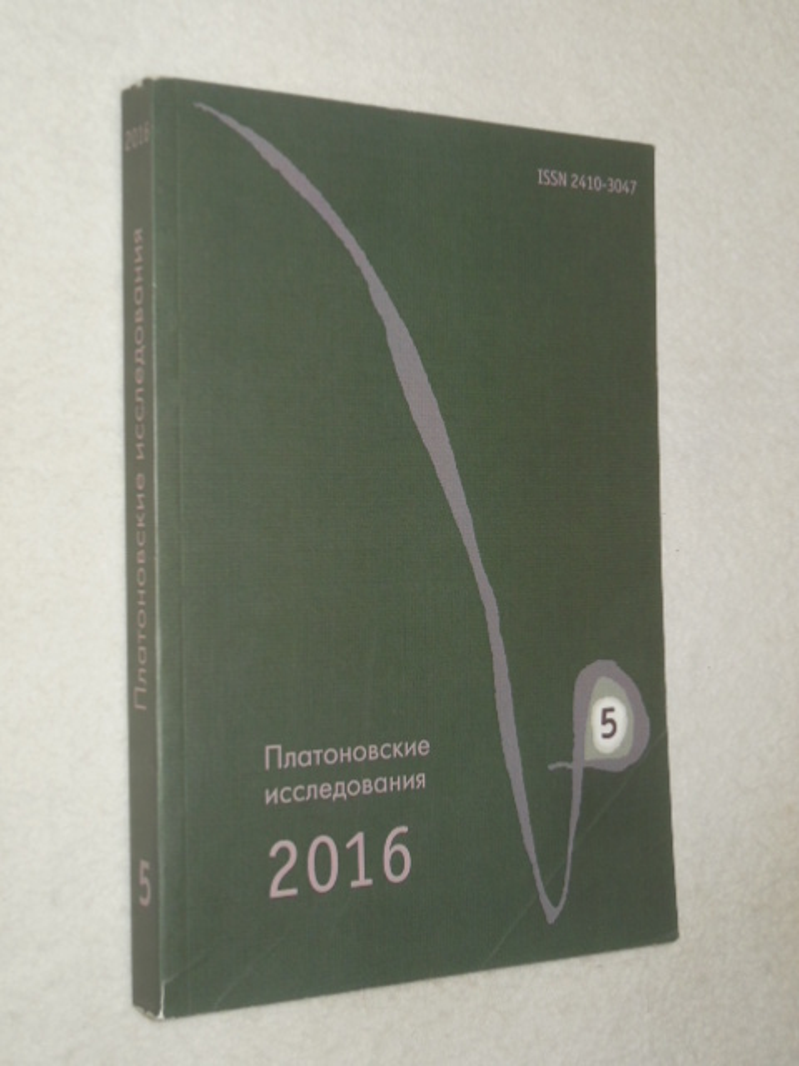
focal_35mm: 57
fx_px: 1754
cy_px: 533
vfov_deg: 33.8
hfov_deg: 25.7
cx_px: 400
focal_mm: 10.2
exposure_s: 1/60
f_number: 4.1
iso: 200
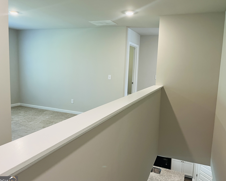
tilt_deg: -7.7
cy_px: 92
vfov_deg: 51.5
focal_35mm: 28
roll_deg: -1.3
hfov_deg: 62.2
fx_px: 187
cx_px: 115
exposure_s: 1/60
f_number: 1.6
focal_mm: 5.1
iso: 100
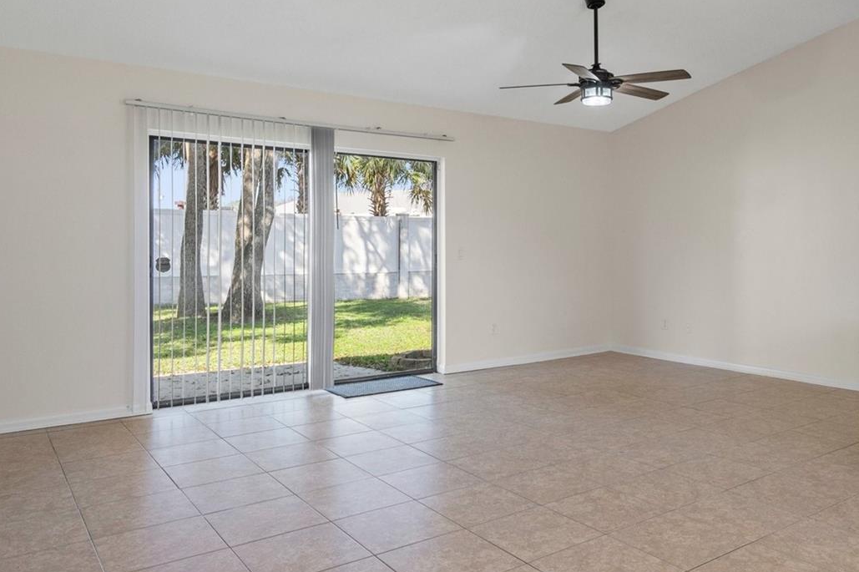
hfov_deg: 64.7
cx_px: 527
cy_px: 240
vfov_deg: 46.2
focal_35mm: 28
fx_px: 668
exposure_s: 1/2.5
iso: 320
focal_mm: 18
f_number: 8
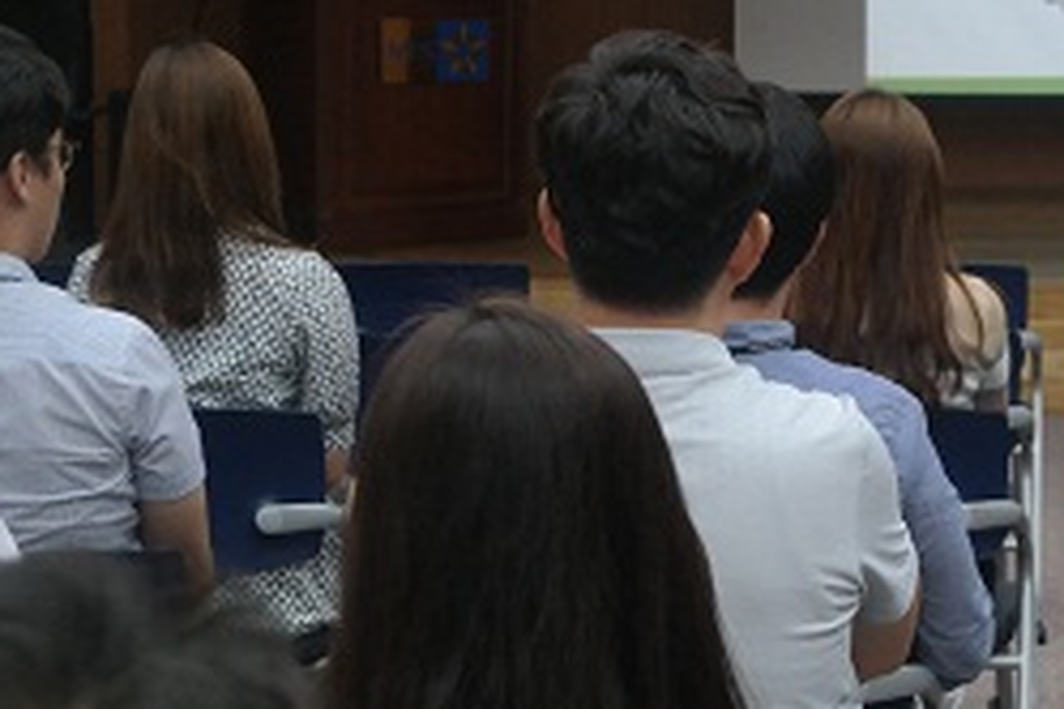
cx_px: 1120
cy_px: 124
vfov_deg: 11.6
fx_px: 3487
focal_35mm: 118
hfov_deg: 16.9
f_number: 4.5
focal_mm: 32
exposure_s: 1/60
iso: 1600
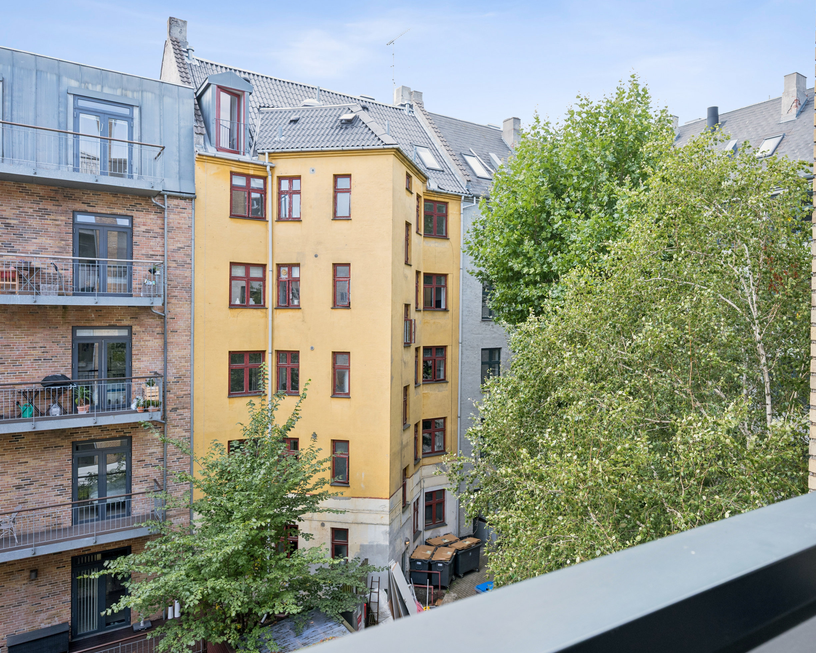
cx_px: 476
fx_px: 569
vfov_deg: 59.7
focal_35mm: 24
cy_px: 324
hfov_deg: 70.7
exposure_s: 1/200
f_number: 6.3
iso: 400
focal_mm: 20.5
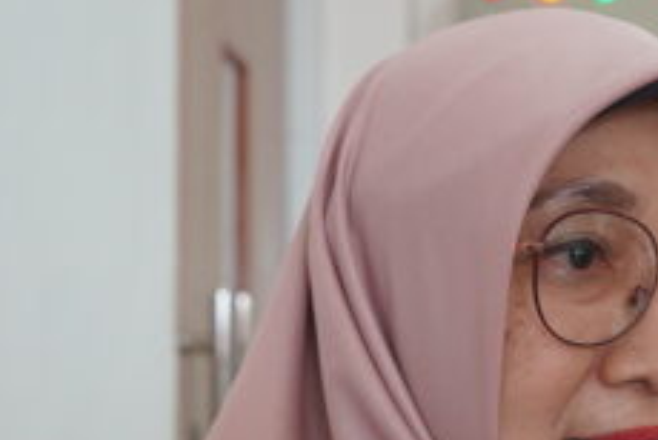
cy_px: 489
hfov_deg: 25.5
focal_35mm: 78
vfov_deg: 17.0
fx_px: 1427
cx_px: 521
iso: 1600
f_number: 4
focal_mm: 28
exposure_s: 1/160
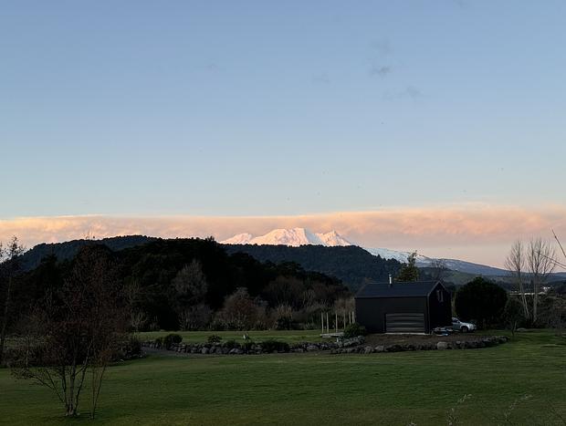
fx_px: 786
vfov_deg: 30.3
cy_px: 213
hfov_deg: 39.6
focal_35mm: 48
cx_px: 283
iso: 50
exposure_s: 1/191
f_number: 1.78
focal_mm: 6.76
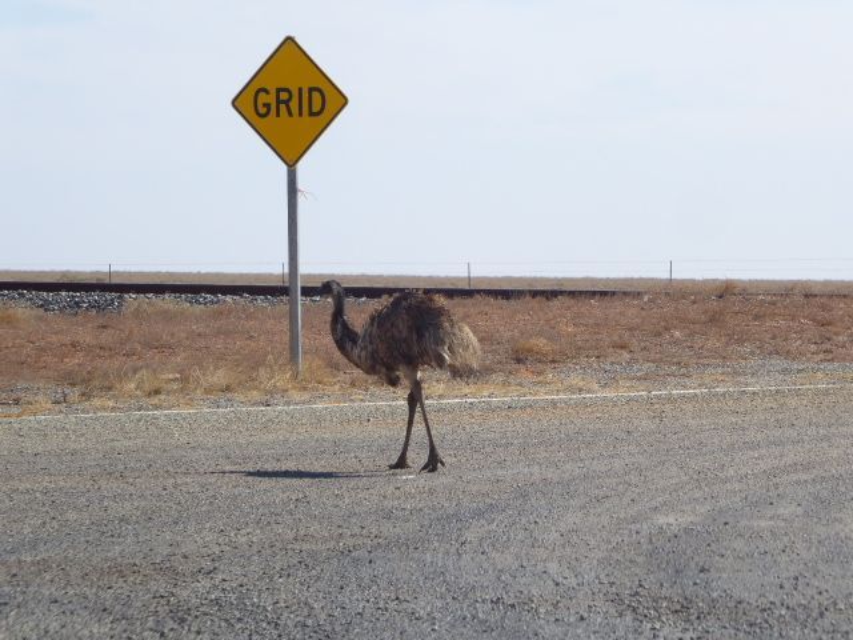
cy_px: 320
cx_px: 426
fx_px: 5865
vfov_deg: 6.2
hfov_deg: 8.3
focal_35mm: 238
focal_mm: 38.4
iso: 80
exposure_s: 1/320
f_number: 5.6
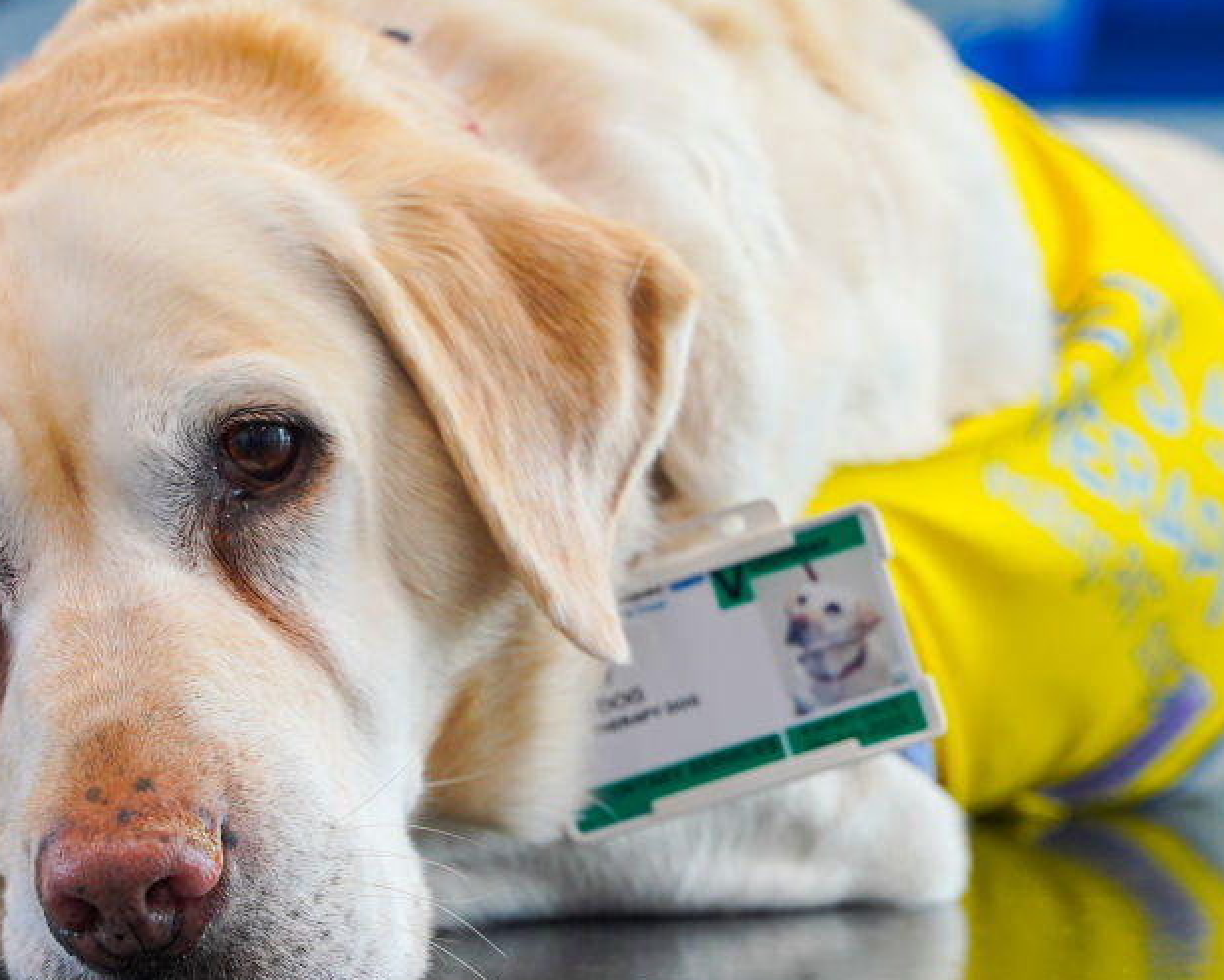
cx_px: 296
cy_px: 585
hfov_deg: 16.3
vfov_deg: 13.2
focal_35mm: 117
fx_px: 4239
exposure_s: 1/200
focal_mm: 75
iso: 1600
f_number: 5.6
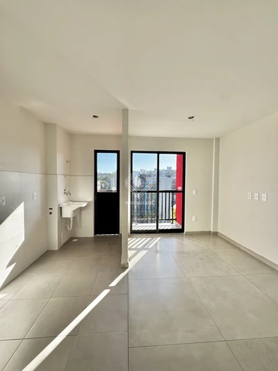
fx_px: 150
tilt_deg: -1.0
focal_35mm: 14
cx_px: 139
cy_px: 186
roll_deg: +0.0
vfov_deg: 102.1
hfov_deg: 85.7
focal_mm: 2.22
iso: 40
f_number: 2.2
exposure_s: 1/470
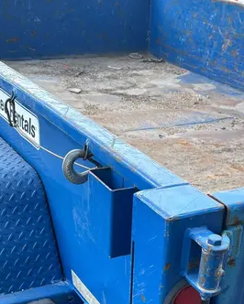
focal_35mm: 56
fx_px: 505
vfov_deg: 30.3
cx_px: 143
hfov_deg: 27.1
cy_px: 327
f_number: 1.6
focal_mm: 5.96
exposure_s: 1/303
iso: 50
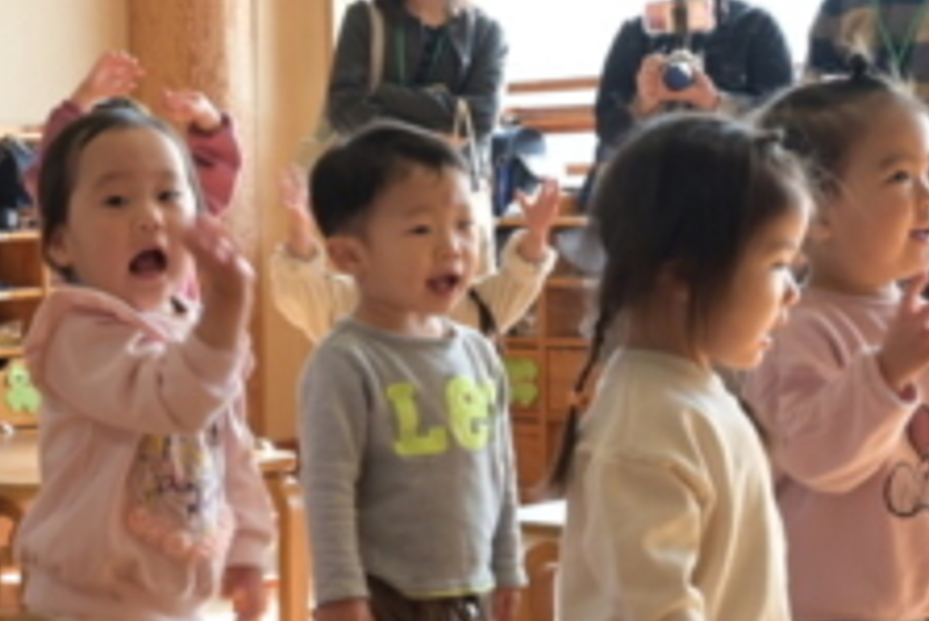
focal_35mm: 109
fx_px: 2807
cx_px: -21
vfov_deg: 12.6
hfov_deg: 18.3
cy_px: 340
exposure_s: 1/60
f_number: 8
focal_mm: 31.5
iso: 800
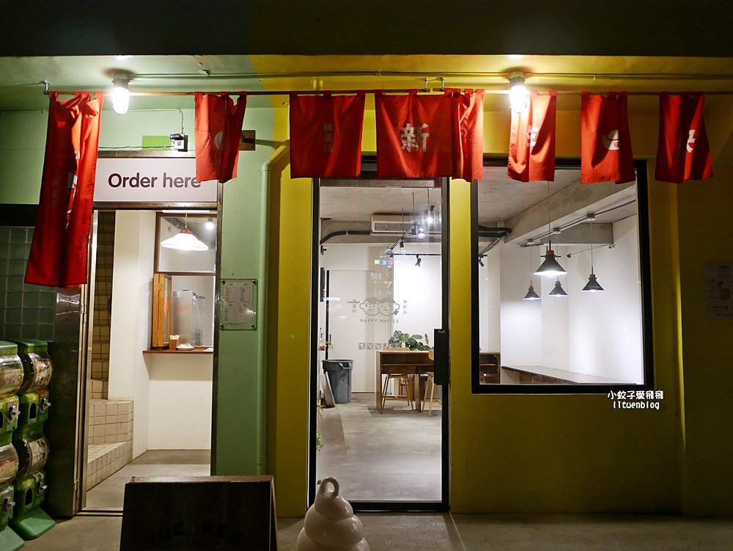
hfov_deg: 63.4
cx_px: 366
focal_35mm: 28
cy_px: 276
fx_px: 593
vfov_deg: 49.8
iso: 1000
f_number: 2.5
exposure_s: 1/60
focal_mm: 14
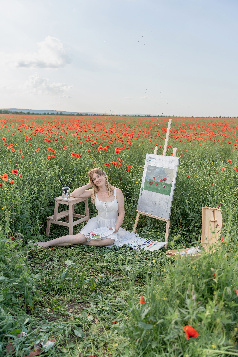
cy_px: 178
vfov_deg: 55.8
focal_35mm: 34
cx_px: 119
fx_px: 337
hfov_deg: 38.9
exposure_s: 1/800
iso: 125
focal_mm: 34
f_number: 3.2
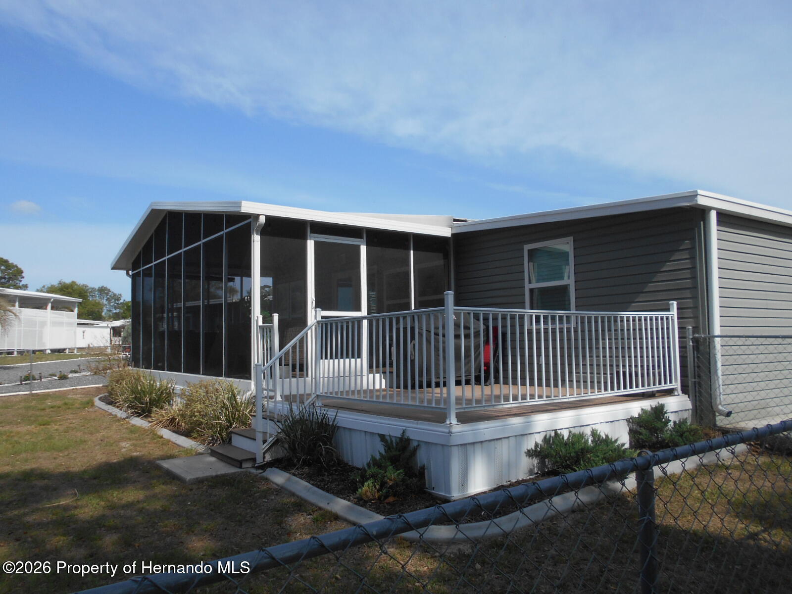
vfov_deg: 53.1
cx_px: 396
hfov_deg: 67.3
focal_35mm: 26
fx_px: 595
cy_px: 297
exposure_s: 1/1250
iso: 80
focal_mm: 4.6
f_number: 3.2
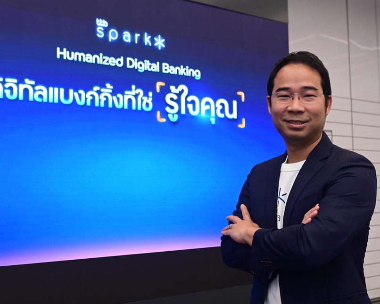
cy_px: 153
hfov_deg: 34.1
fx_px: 619
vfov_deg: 27.6
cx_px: 198
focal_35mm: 55
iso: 800
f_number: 5.6
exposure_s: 1/80
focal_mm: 32
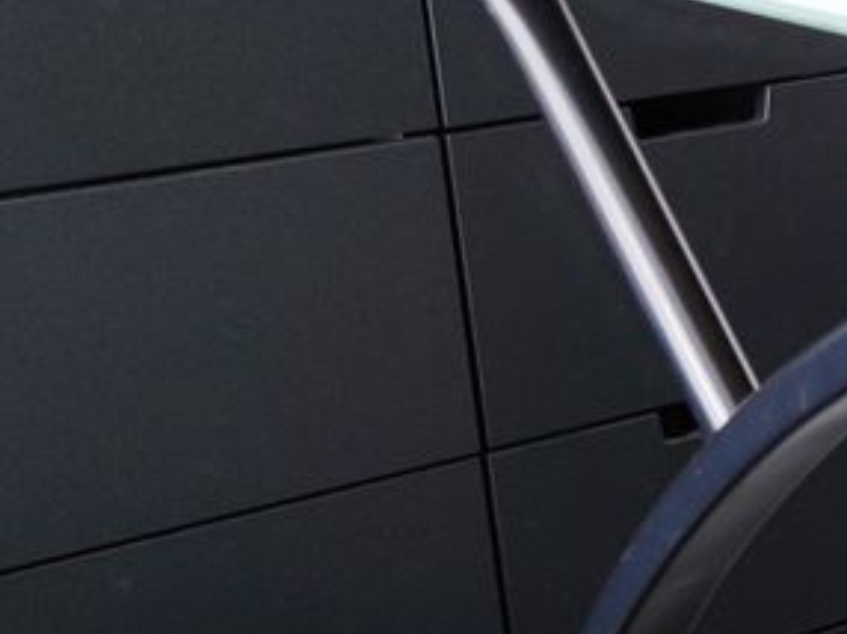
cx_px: 1149
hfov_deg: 20.9
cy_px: 684
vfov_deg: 17.0
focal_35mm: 84
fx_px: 2054
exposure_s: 1/50
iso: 323
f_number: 1.69
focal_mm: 6.72
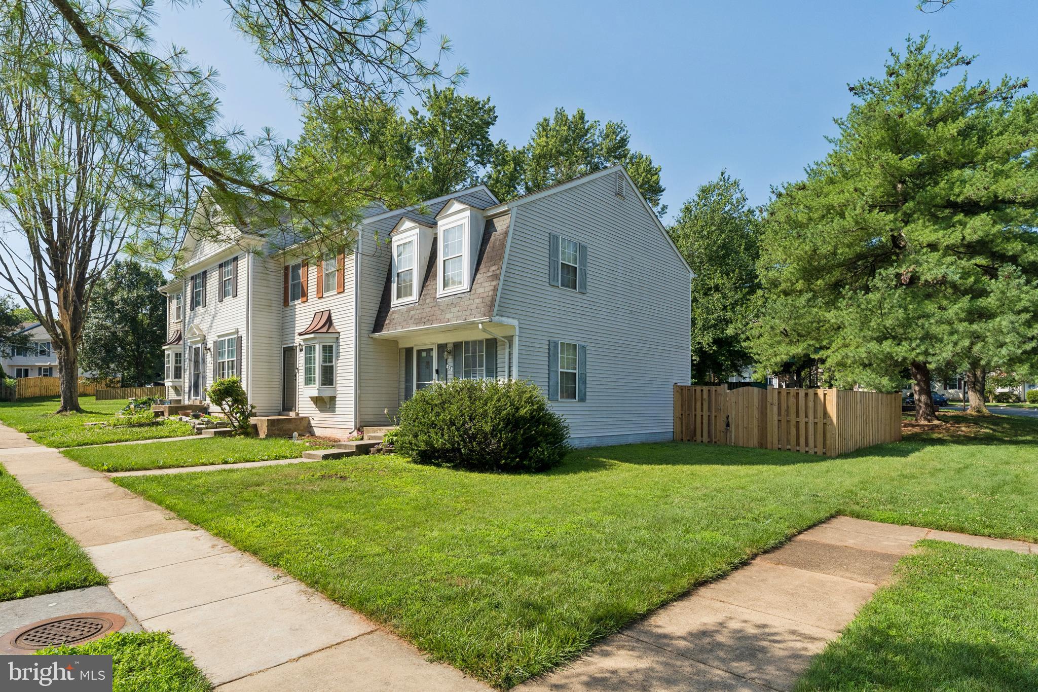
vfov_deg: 65.7
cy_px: 346
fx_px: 536
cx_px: 519
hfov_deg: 88.1
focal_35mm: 19
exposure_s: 1/2500
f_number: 7.1
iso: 1250
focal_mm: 18.6
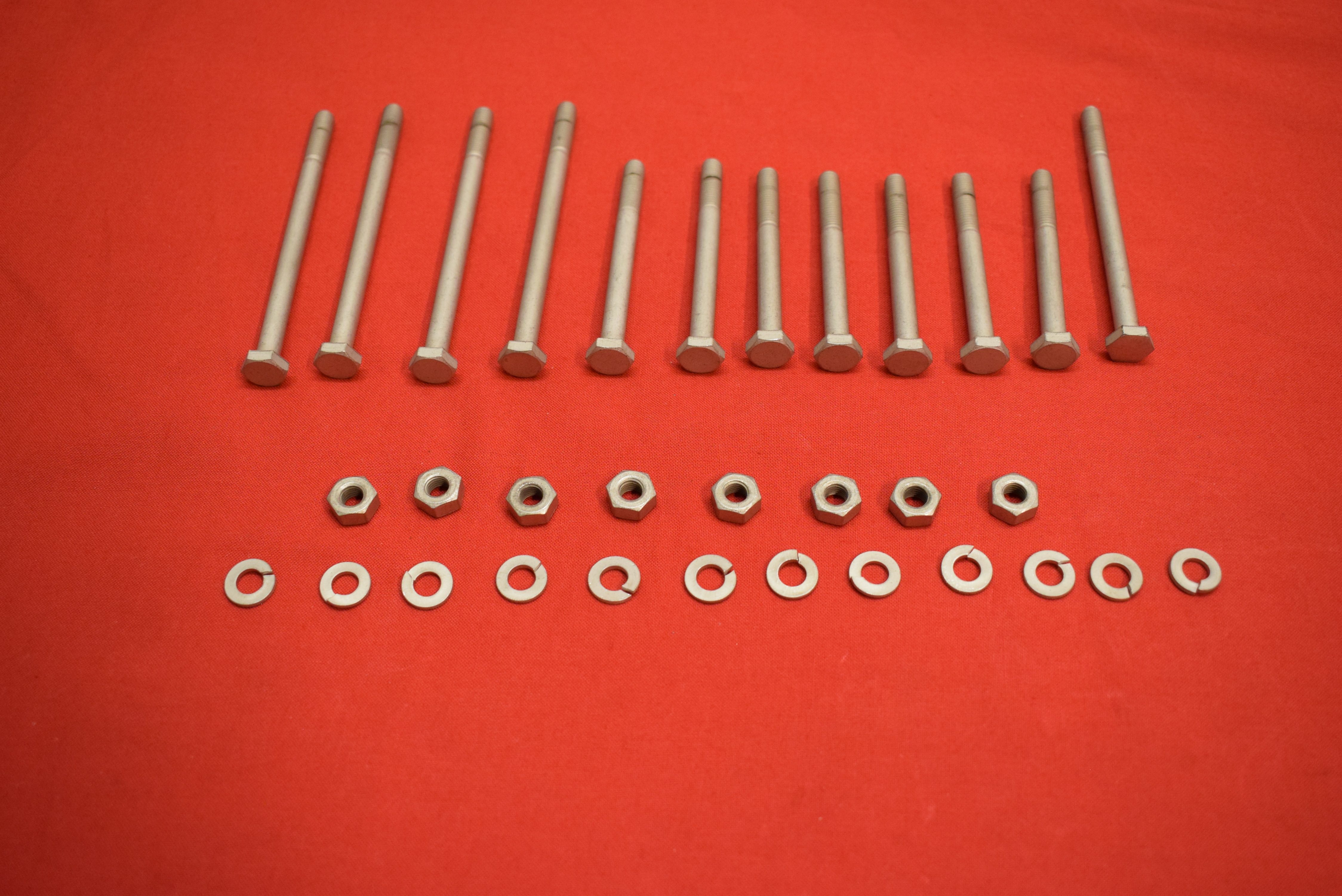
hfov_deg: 51.3
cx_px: 671
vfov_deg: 35.5
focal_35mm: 38
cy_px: 448
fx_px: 1398
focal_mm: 25
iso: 2000
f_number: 5
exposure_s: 1/125
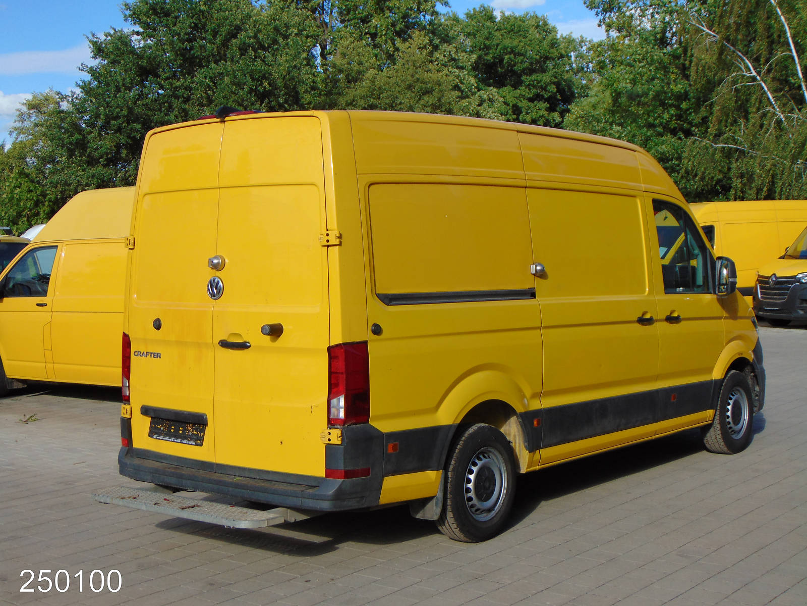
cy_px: 303
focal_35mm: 50
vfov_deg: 29.1
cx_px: 404
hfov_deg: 38.2
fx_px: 1166
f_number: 3.5
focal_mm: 9
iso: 80
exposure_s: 1/800
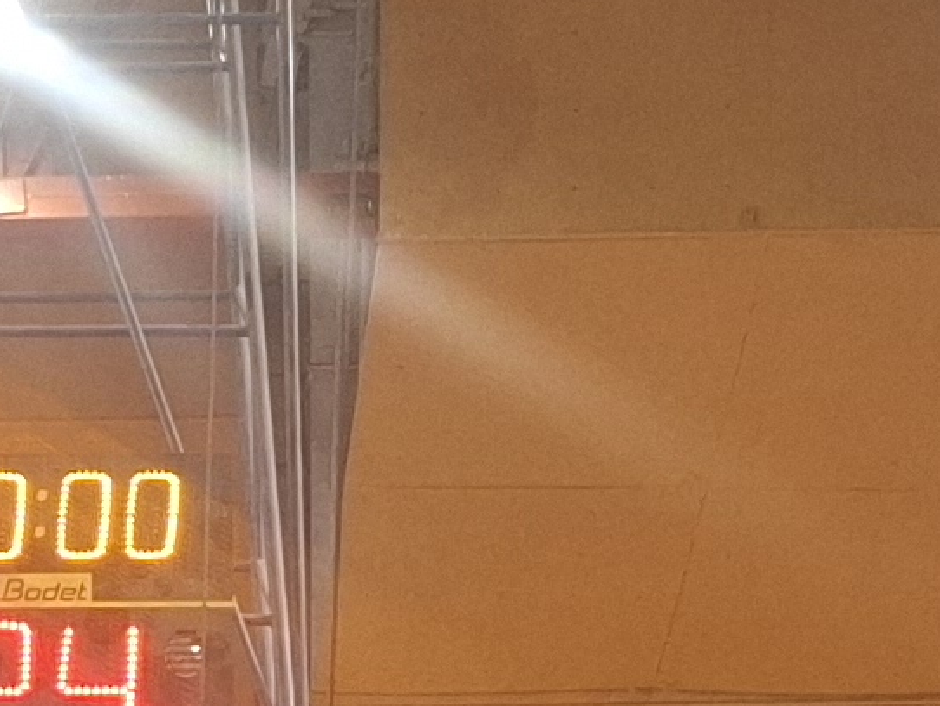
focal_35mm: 173
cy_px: 1858
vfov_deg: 7.8
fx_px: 4700
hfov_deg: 11.2
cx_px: -189
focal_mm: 5.54
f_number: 1.8
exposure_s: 1/100
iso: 160
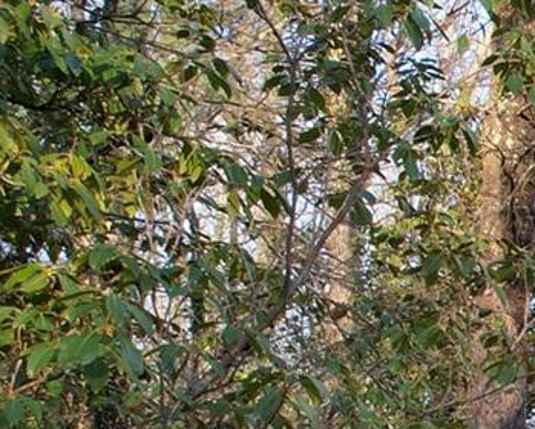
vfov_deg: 12.1
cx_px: 1321
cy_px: 666
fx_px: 1918
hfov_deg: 12.3
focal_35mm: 121
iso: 110
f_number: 2.8
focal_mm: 8.38
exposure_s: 1/320
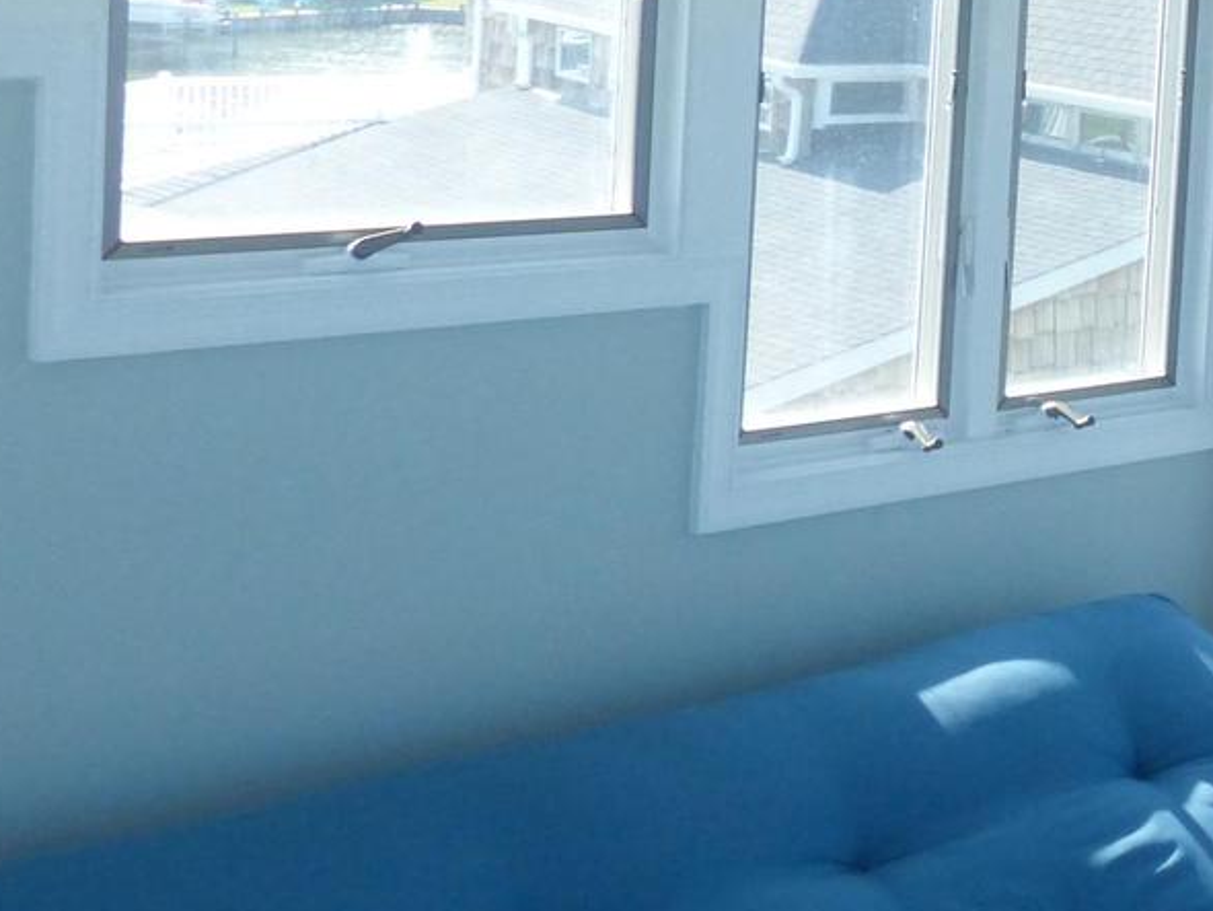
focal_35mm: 61
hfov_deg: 28.1
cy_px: 29
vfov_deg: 23.2
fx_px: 2138
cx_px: 1417
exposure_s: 1/500
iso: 400
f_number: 3.5
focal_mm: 4.5
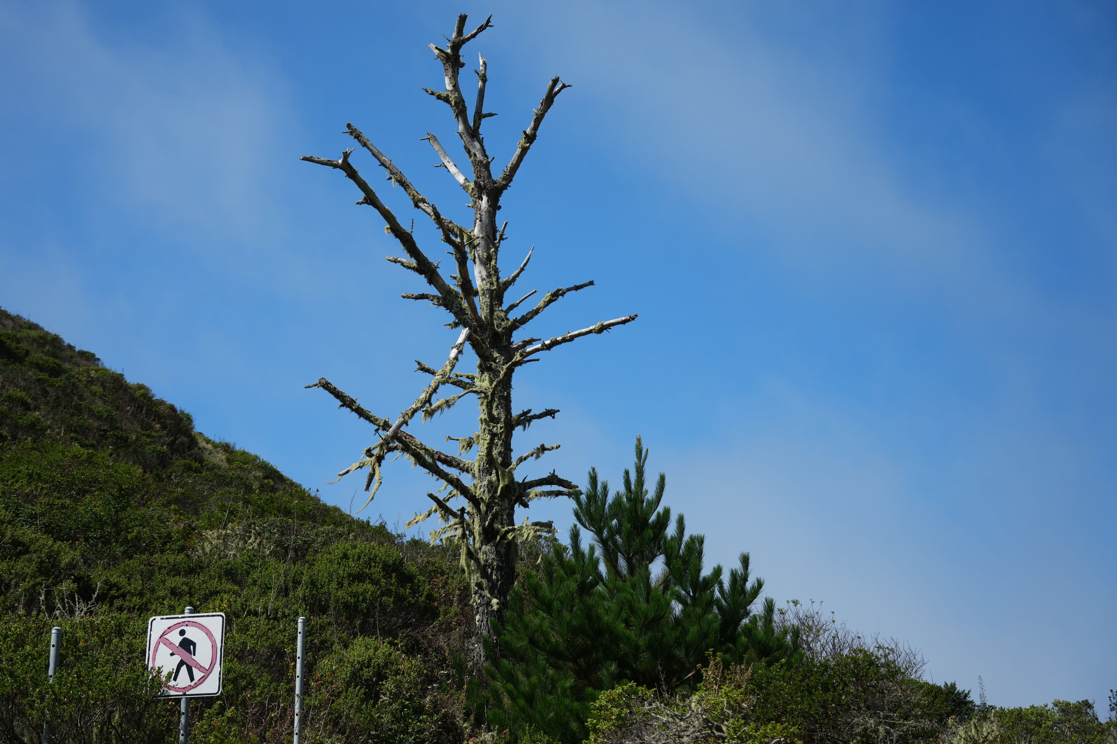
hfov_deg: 22.9
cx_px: 492
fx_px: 2761
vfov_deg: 15.4
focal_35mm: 89
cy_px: 383
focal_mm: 78
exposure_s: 1/1250
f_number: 5
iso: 200
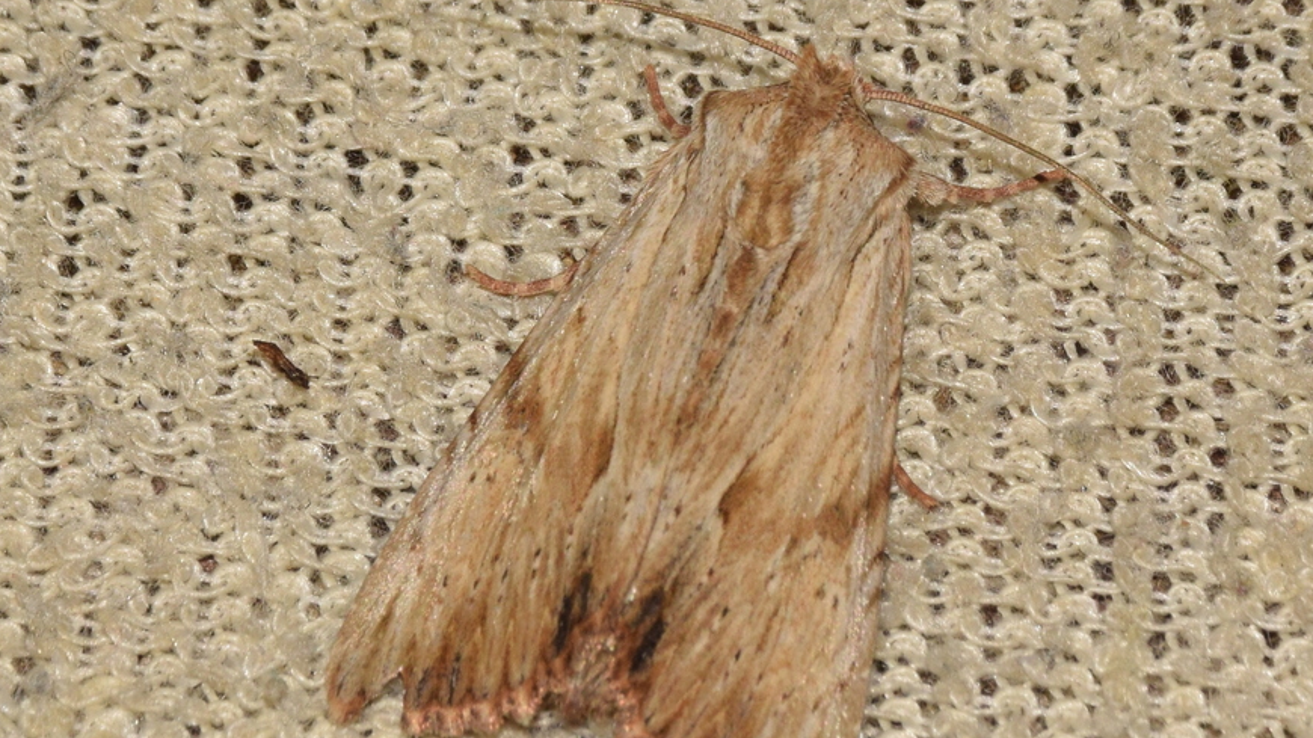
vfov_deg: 5.0
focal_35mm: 243
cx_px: 686
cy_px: 414
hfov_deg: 8.9
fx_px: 8459
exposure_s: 1/160
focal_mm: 140
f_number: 16
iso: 400
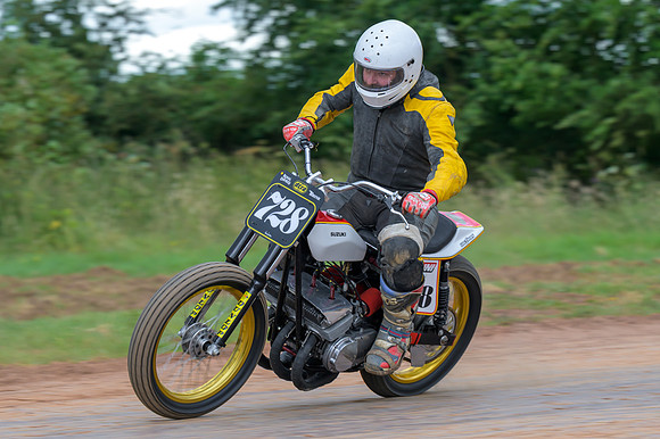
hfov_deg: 9.2
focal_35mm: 223
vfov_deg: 6.2
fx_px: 4083
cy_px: 241
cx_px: 389
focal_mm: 120
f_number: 4
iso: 125
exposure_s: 1/320
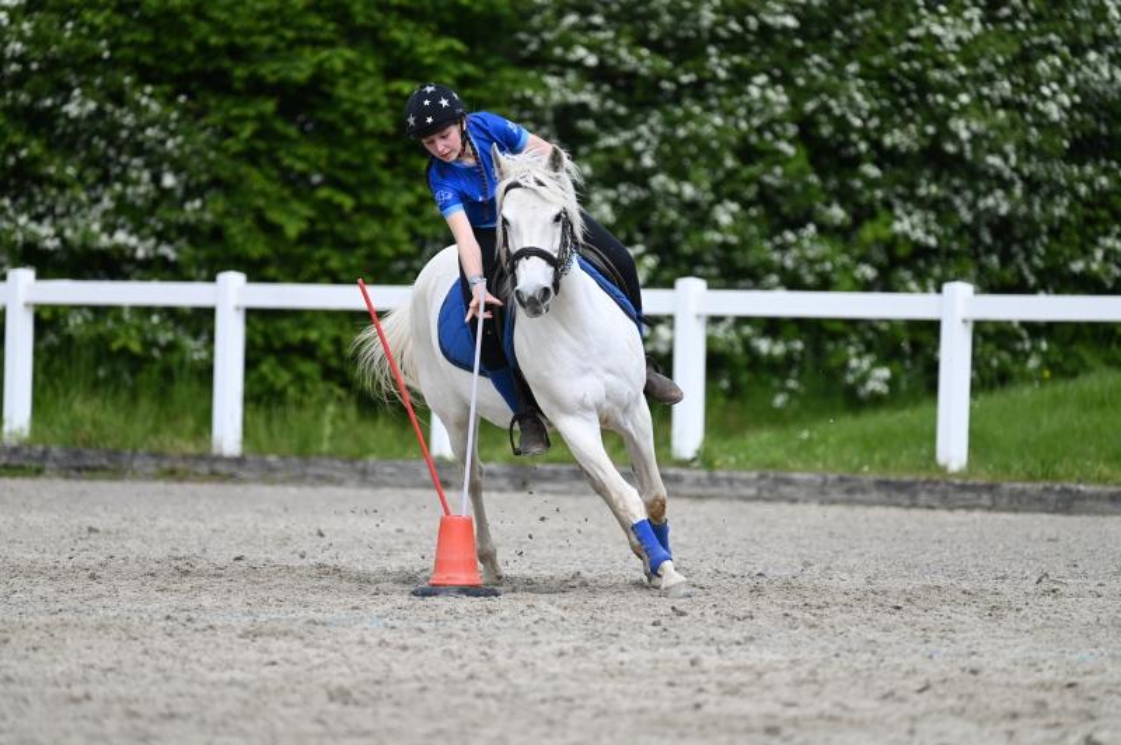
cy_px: 372
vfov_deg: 4.3
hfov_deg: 6.4
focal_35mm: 320
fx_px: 9956
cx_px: 560
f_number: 5.3
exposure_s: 1/1250
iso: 280
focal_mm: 320
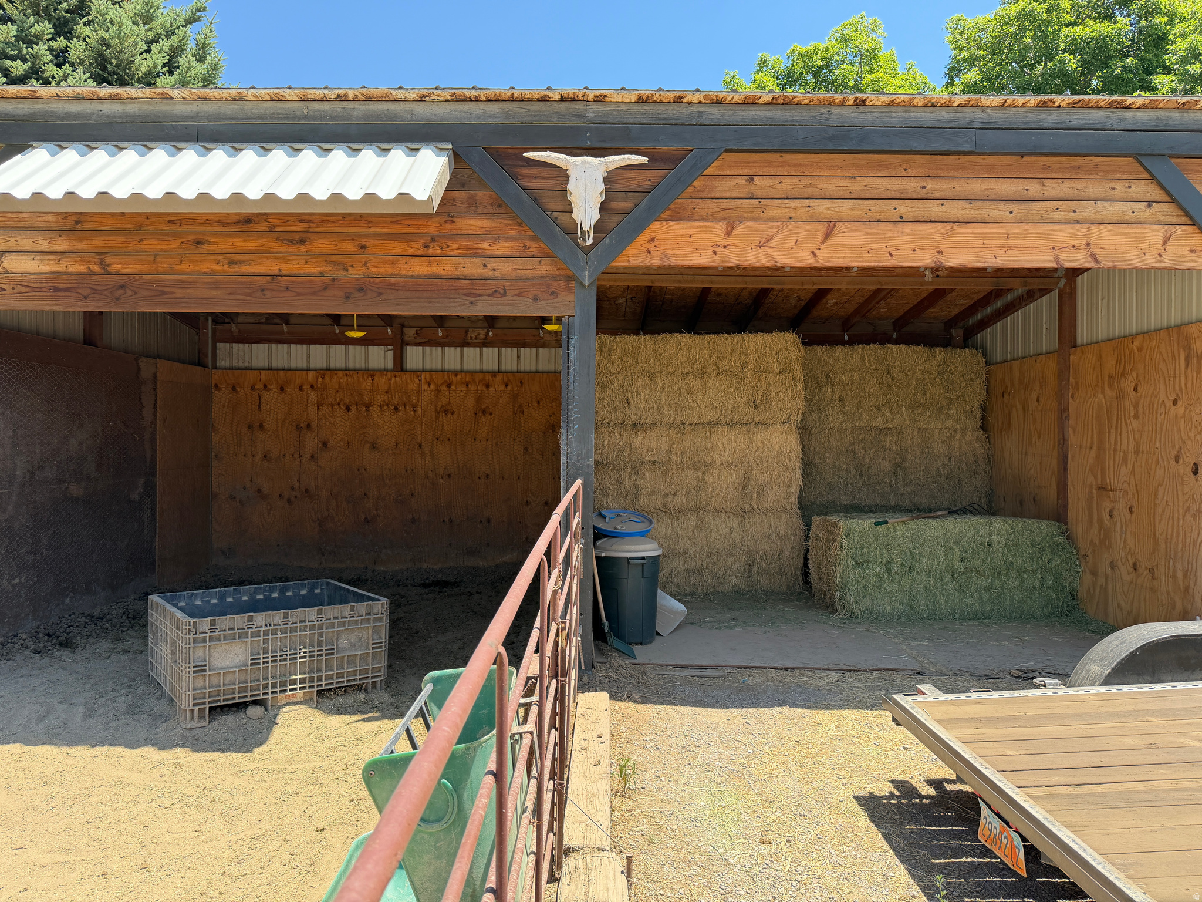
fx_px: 833
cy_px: 451
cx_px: 601
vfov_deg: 56.8
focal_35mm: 24
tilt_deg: -1.1
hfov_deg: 71.6
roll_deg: +0.1
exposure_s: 1/1122
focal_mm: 6.76
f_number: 1.78
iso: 100
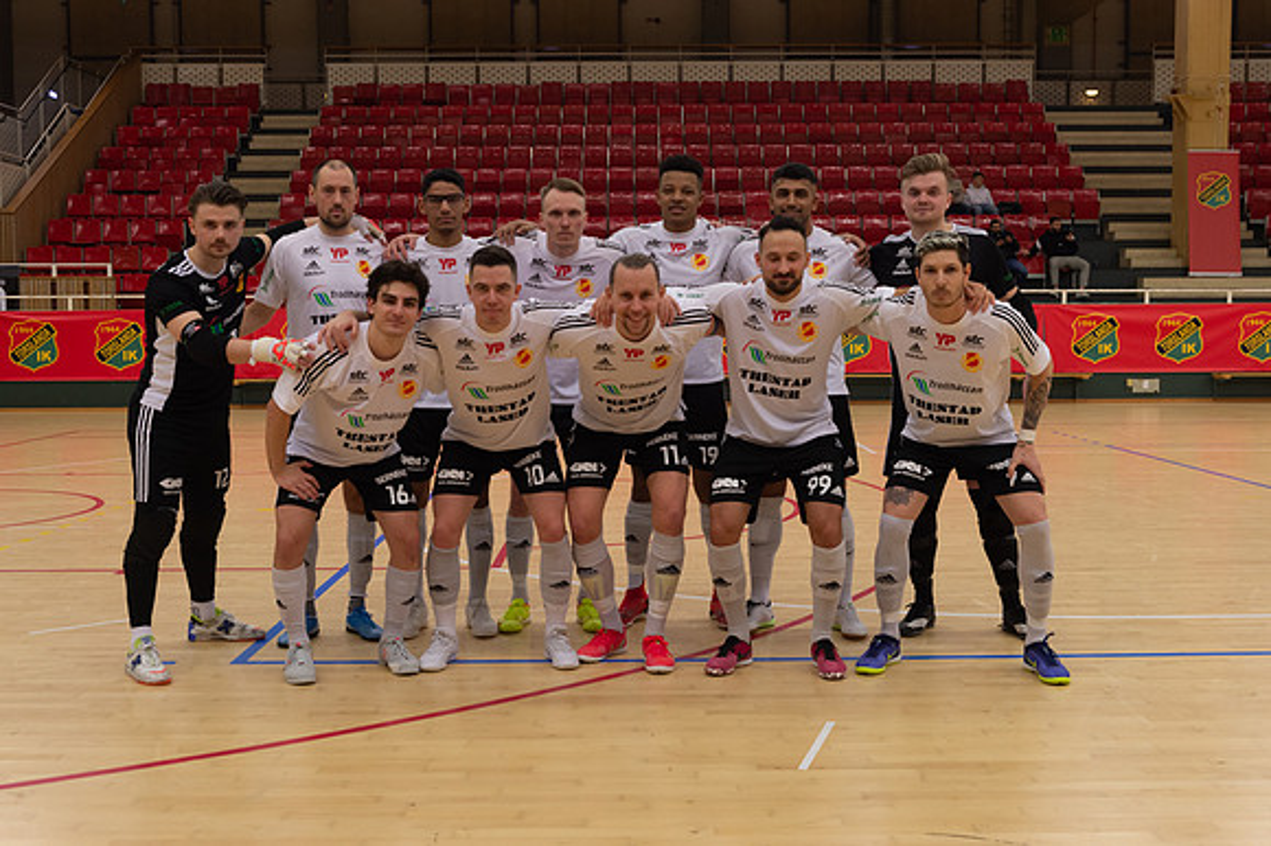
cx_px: 636
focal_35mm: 40
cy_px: 423
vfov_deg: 33.4
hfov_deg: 48.5
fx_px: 1411
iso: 1100
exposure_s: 1/250
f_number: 4
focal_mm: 40
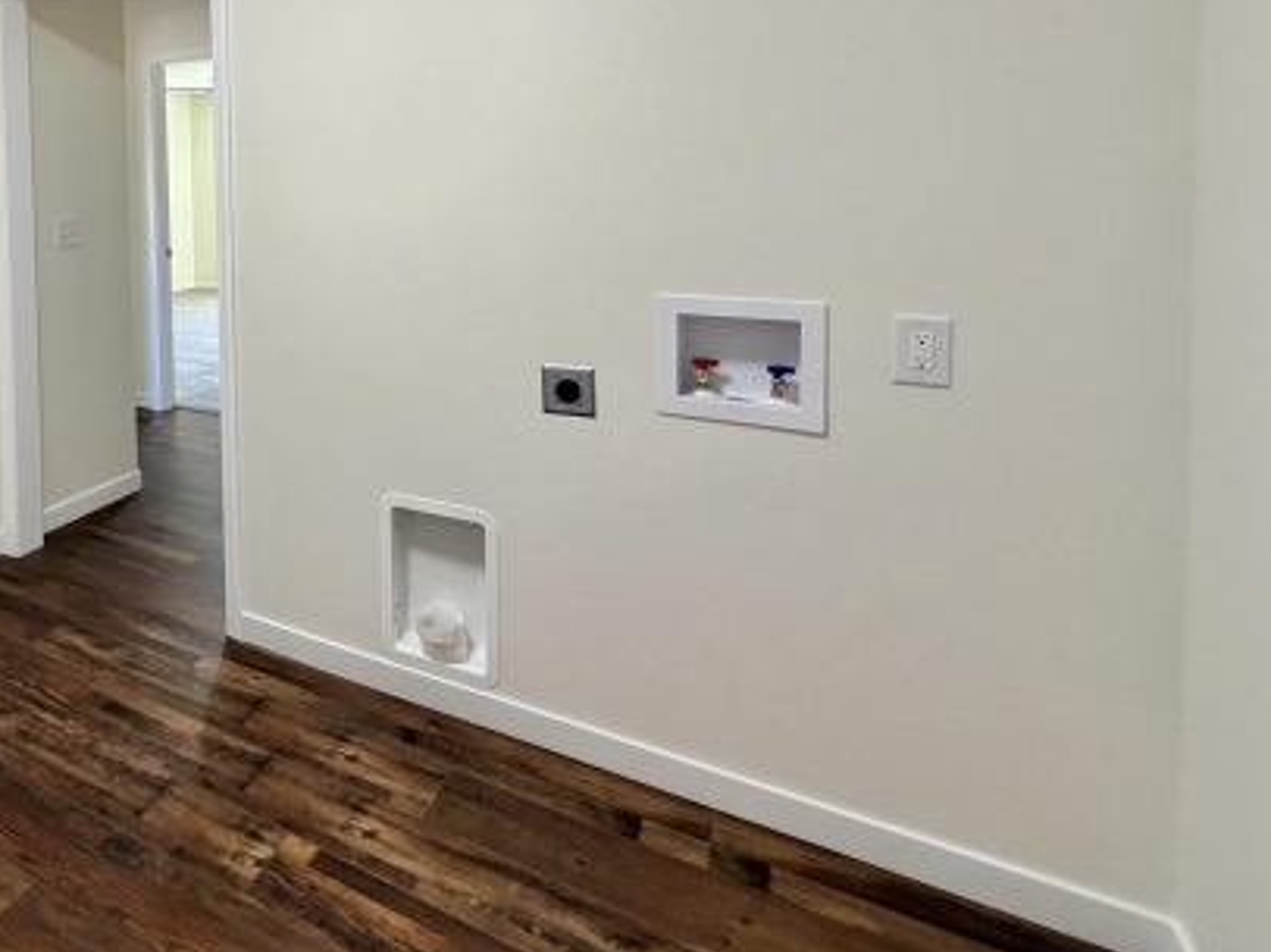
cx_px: 236
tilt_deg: -2.3
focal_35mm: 23
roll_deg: +1.4
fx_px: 844
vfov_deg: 55.4
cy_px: 216
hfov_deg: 66.4
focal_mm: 2.22
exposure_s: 1/120
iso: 320
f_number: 2.2
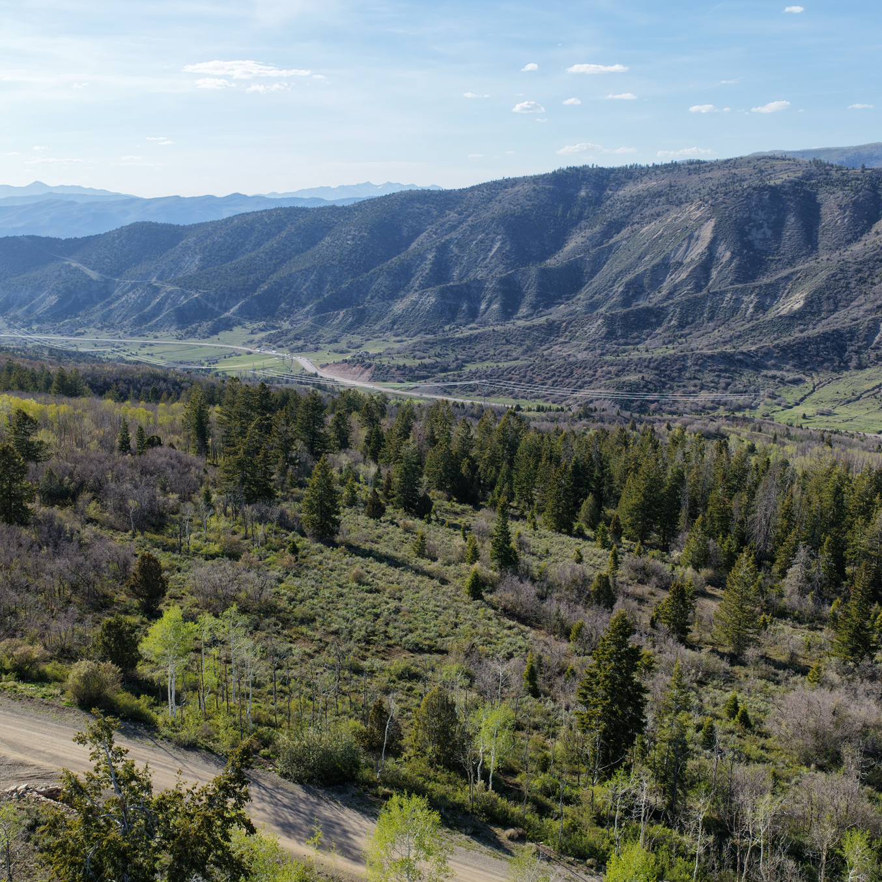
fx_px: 1038
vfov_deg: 46.0
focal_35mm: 36
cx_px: 427
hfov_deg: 46.0
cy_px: 444
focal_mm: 14.45
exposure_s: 1/640
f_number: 2.8
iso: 100
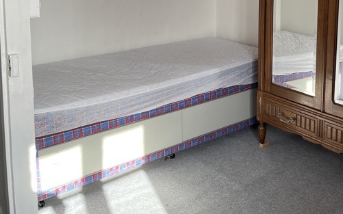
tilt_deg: -6.8
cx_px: 220
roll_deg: -1.0
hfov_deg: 44.8
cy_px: 12
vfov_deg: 27.9
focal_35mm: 44
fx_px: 411
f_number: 1.6
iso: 40
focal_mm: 5.1
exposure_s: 1/214
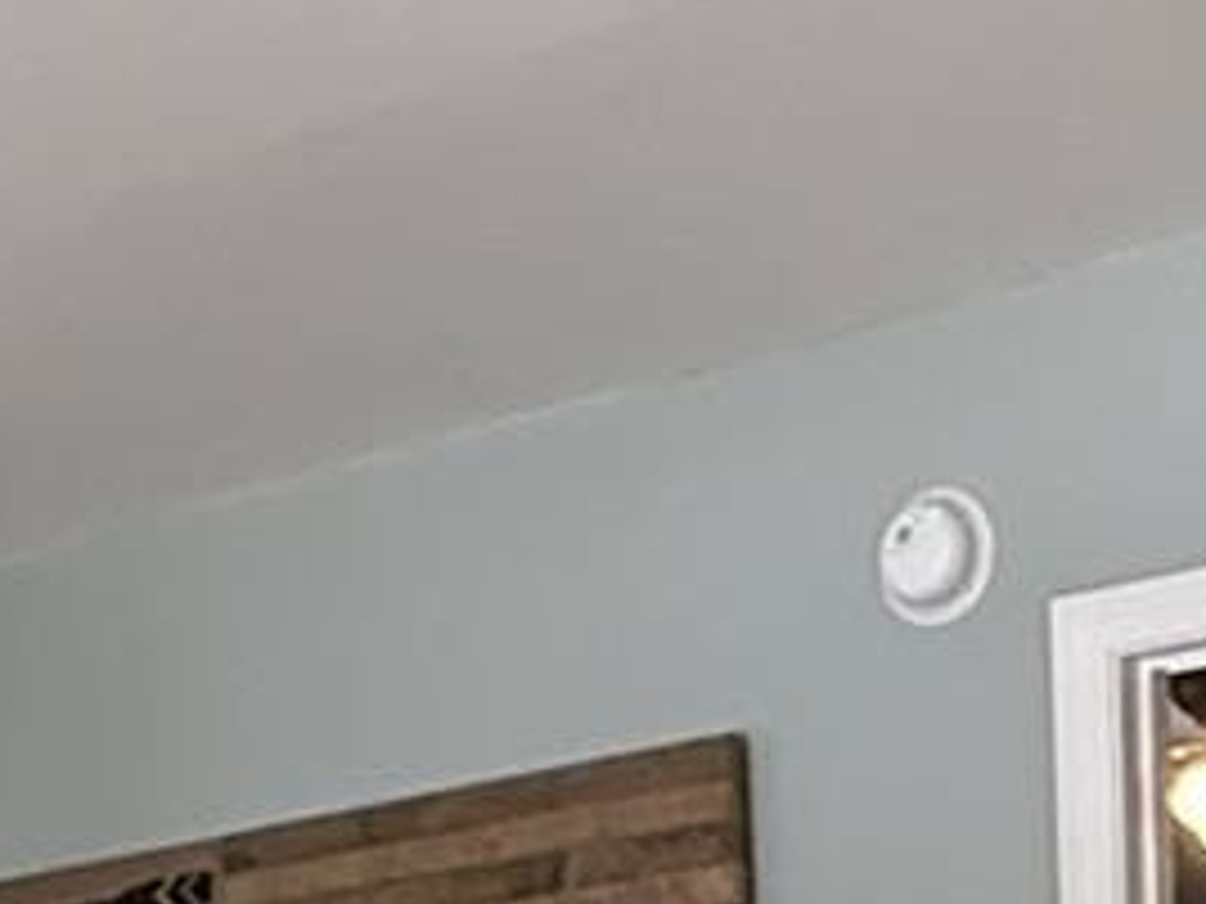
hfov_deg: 18.3
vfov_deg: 12.0
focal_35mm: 107
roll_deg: +3.1
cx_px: 302
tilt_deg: -7.0
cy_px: 1916
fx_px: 3728
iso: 320
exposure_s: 1/60
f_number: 2.2
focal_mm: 2.22
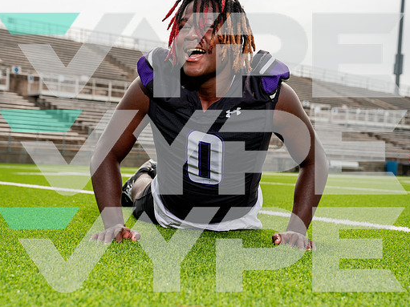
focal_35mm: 60
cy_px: 153
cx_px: 203
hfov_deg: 32.2
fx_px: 710
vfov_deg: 24.4
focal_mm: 55
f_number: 5.6
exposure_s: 1/800
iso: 125
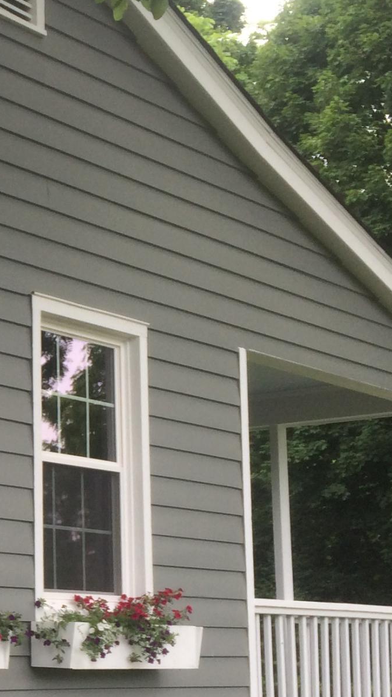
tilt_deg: +5.9
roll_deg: +0.0
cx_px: -294
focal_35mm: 79
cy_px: 456
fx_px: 1460
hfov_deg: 13.8
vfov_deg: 26.7
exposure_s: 1/370
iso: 32
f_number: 2.2
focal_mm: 4.15
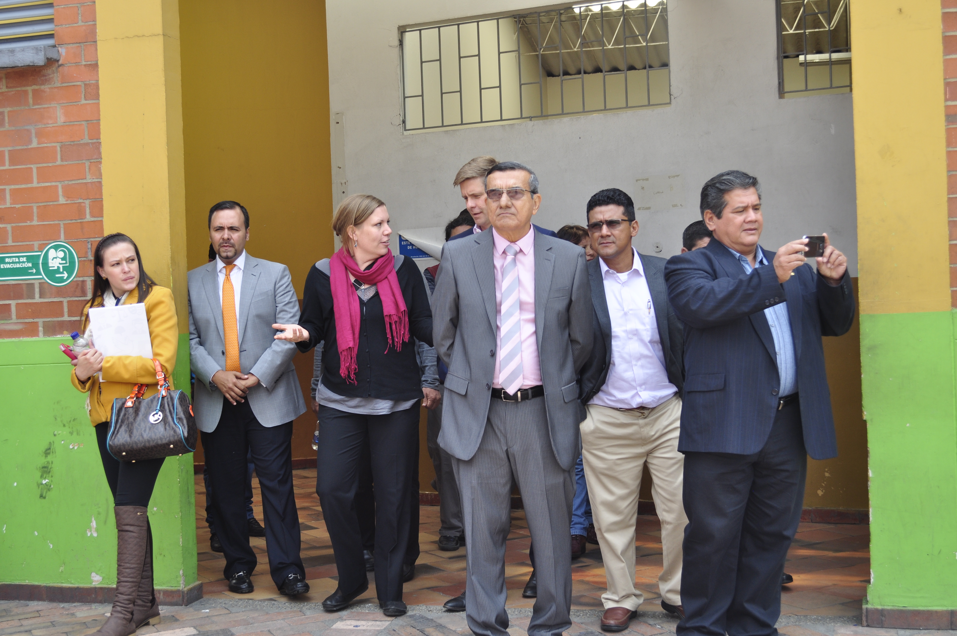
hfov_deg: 38.9
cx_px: 478
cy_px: 318
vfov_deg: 26.4
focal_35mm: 51
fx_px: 1354
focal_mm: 34
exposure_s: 1/350
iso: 250
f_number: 5
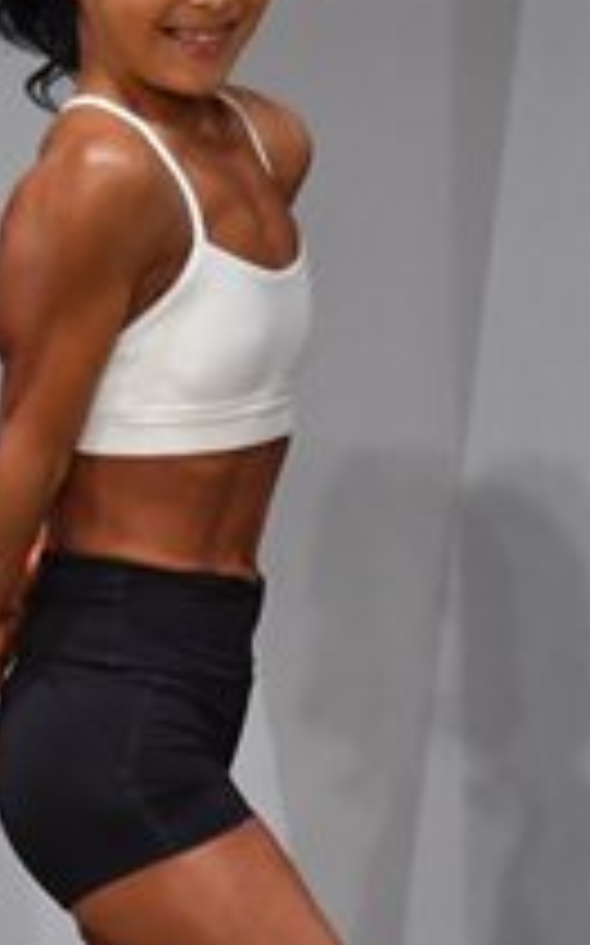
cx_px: 556
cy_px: 662
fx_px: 24655
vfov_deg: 2.2
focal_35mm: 957
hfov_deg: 1.4
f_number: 5.6
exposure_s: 1/400
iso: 4000
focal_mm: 170
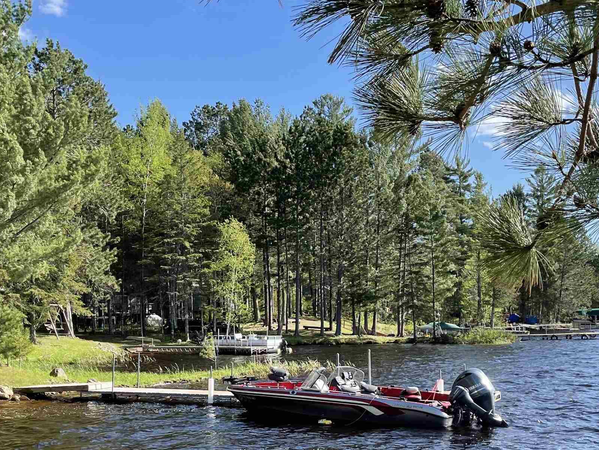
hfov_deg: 38.2
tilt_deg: -6.1
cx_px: 279
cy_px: 379
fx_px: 865
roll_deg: +0.7
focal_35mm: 50
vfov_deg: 28.3
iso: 32
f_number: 1.6
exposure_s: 1/1221
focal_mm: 4.2
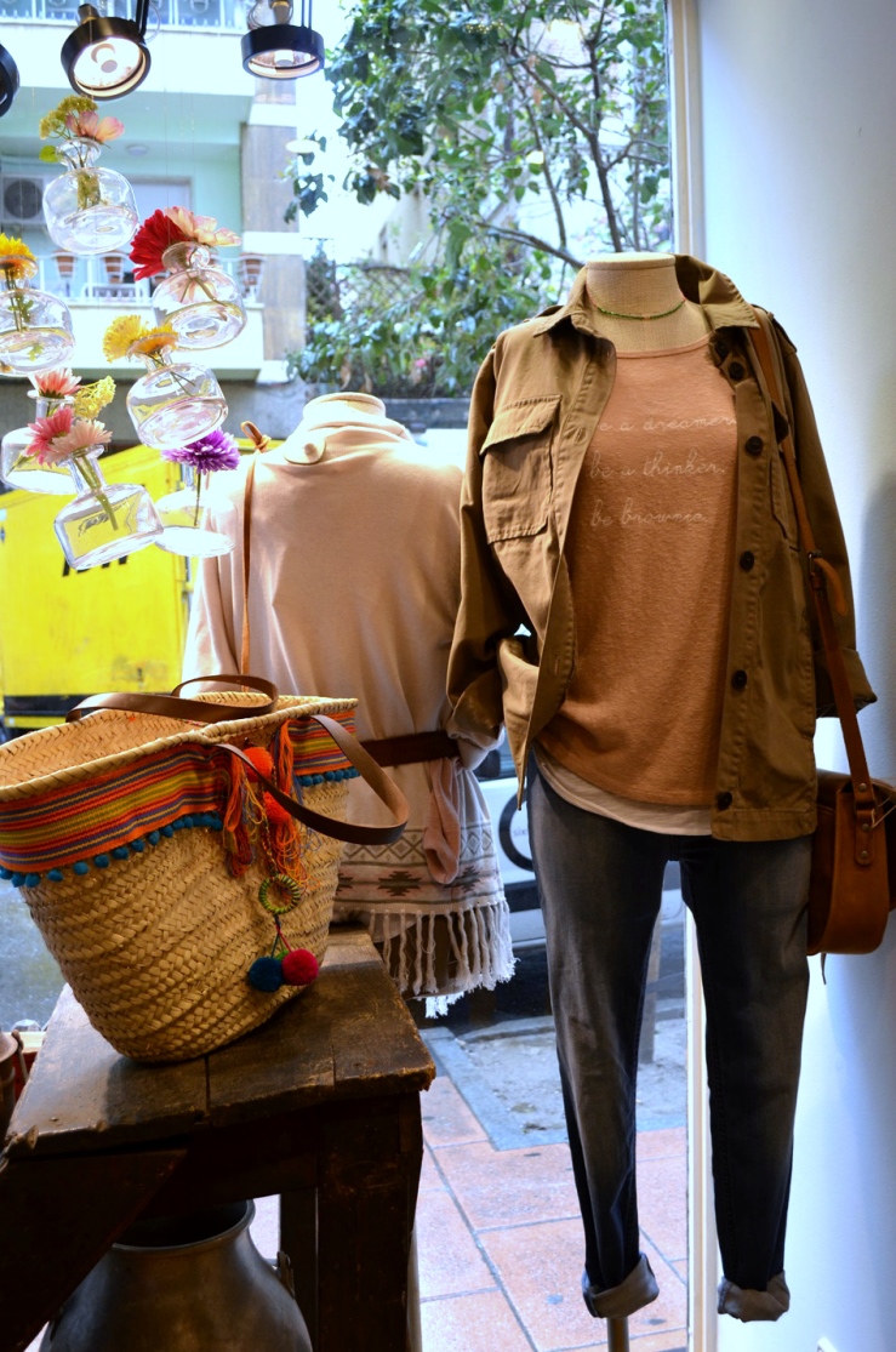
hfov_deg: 36.7
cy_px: 676
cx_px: 448
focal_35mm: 36
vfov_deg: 53.2
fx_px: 1349
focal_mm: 24
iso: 400
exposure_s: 1/100
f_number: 5
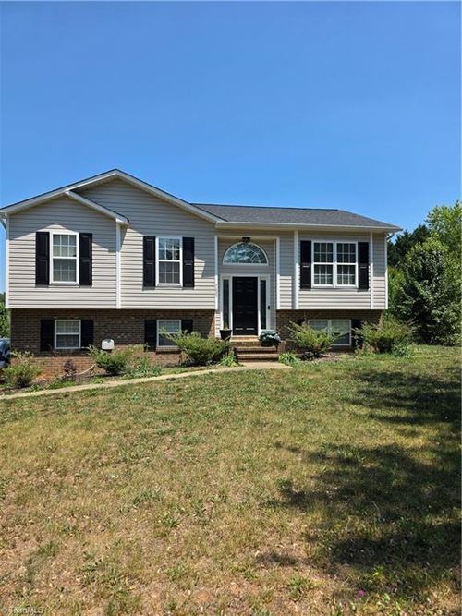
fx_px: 409
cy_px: 308
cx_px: 231
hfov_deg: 58.9
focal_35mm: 23
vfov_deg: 73.9
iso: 80
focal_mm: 6.3
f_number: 1.7
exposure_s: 1/4766
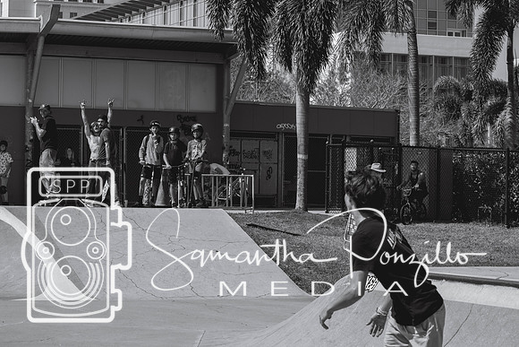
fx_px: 1514
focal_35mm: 105
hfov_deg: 19.5
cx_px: 260
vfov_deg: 13.0
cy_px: 174
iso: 200
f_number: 7.1
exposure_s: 1/800
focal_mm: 70
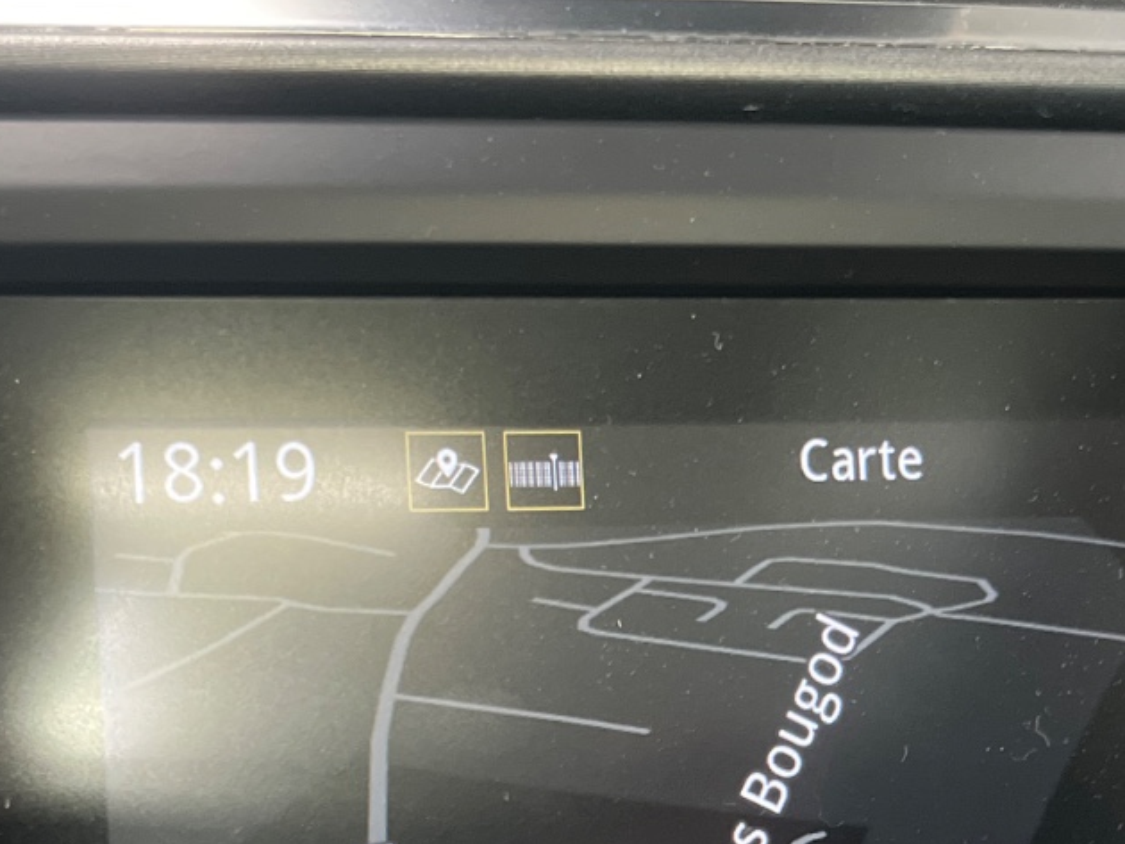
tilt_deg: -23.4
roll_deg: -1.8
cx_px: 632
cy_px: 839
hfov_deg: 29.4
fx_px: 2146
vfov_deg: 21.5
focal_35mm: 66
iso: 640
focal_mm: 5.1
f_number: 1.6
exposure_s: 1/33
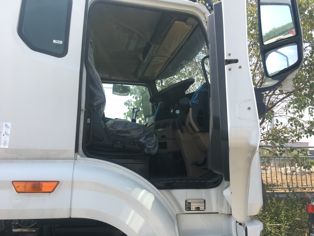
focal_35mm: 29
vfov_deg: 48.2
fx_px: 263
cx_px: 157
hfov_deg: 61.7
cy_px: 118
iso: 25
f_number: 2.2
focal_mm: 4.15
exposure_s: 1/541
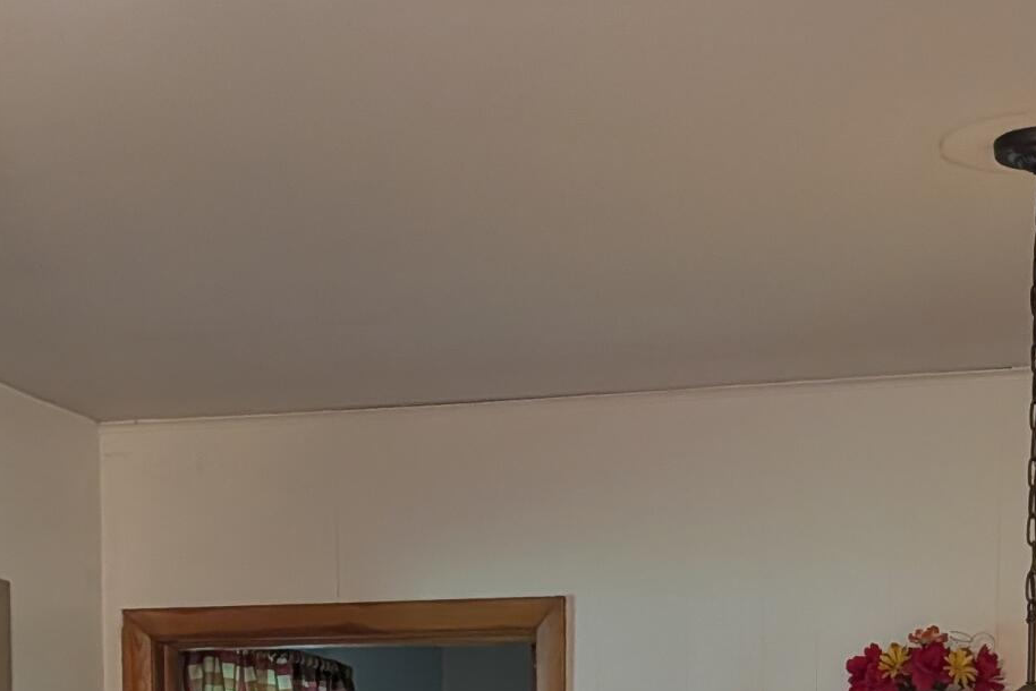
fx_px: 2360
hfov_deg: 24.8
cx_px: 536
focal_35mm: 82
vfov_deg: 14.8
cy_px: 1187
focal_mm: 6.9
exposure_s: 1/120
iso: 94
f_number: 1.68
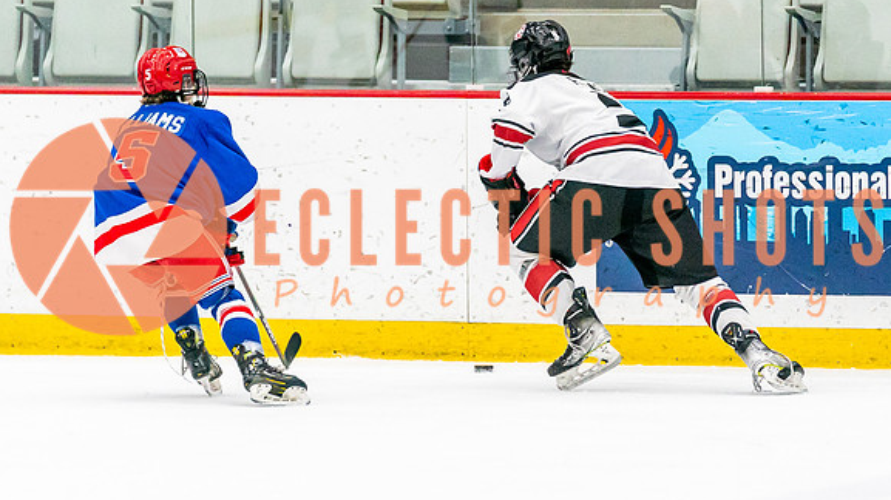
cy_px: 280
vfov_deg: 3.5
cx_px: 606
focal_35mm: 345
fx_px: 8147
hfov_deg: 6.3
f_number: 2.8
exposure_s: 1/1250
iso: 3200
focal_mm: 162
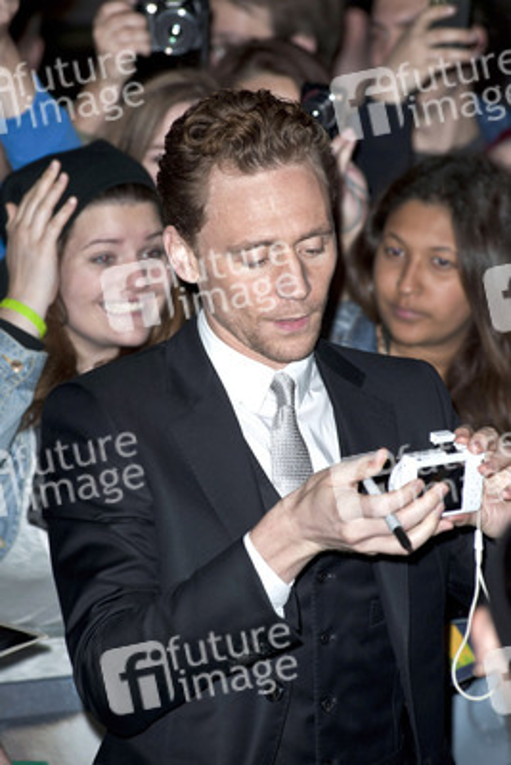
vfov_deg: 12.1
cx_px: 256
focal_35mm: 170
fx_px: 3616
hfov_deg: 8.1
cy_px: 382
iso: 800
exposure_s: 1/200
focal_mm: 170
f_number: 7.1
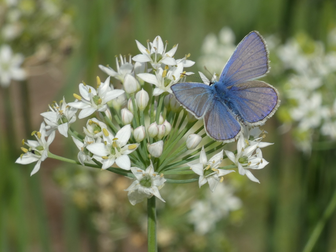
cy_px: 126
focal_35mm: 384
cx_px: 168
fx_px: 3728
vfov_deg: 3.9
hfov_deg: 5.2
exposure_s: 1/160
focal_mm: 68.8
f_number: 5.6
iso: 80
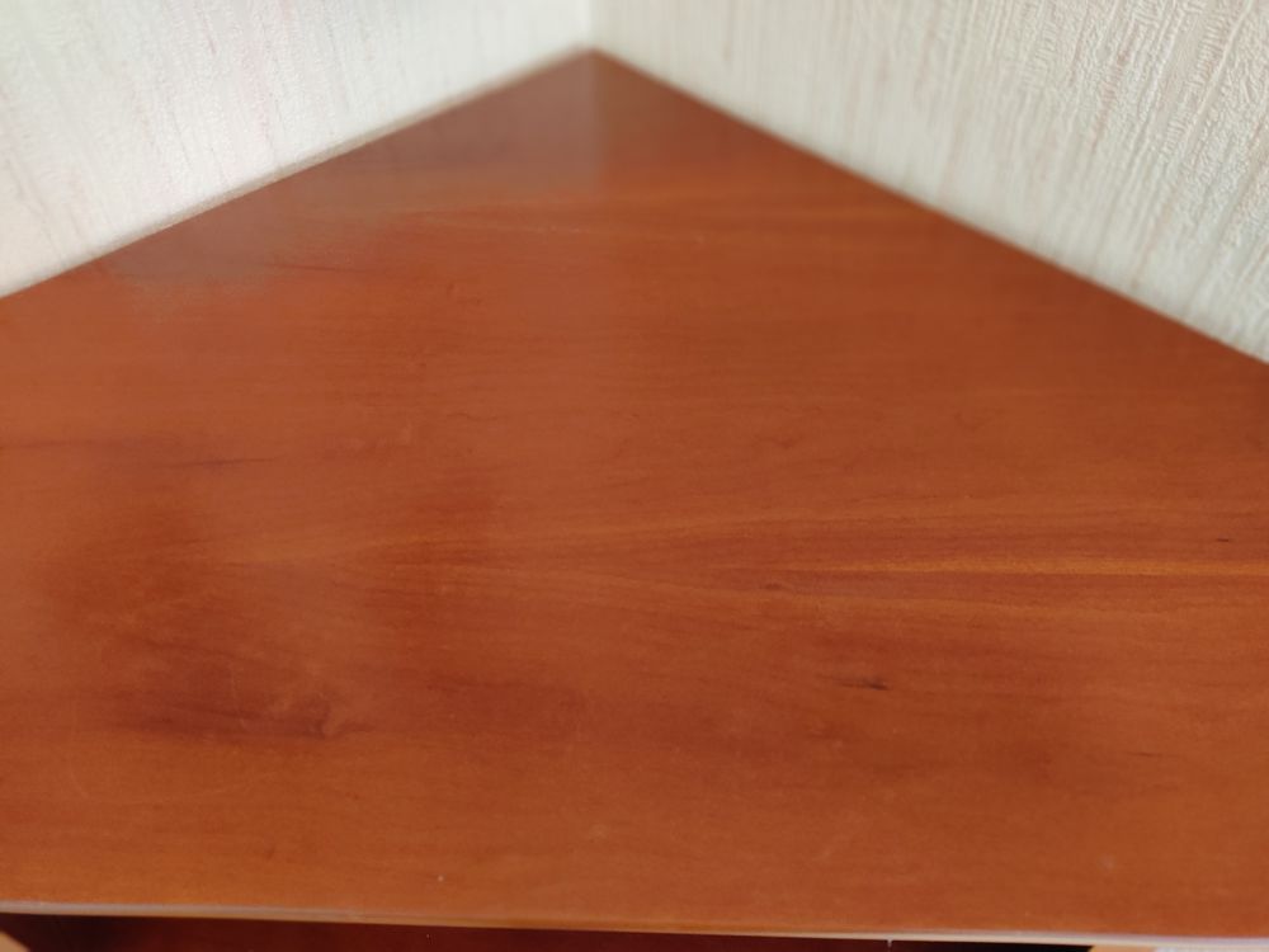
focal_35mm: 26
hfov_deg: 67.3
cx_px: 634
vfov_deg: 53.1
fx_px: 953
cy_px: 476
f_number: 1.79
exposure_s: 1/33
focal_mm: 4.74
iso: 983
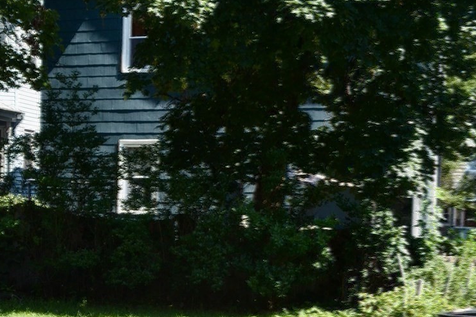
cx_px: -57
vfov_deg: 16.3
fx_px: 1097
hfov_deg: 22.9
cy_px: 262
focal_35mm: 83
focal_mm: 20
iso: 100
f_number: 7.1
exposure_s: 1/200
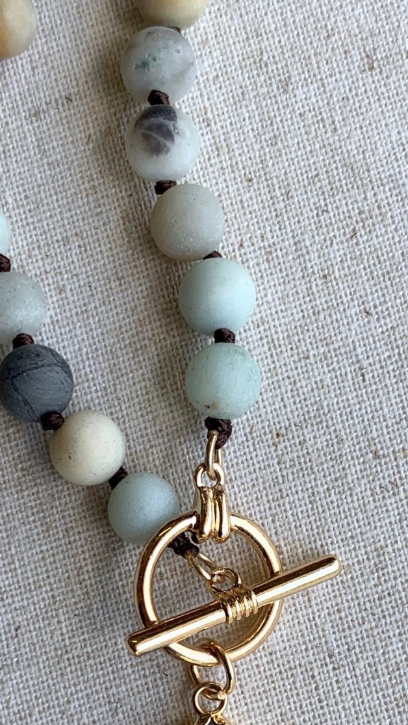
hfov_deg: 18.5
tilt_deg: -81.5
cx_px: 179
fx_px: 1250
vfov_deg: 31.7
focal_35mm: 65
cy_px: 561
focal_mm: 4.25
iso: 25
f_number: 1.8
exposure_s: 1/206
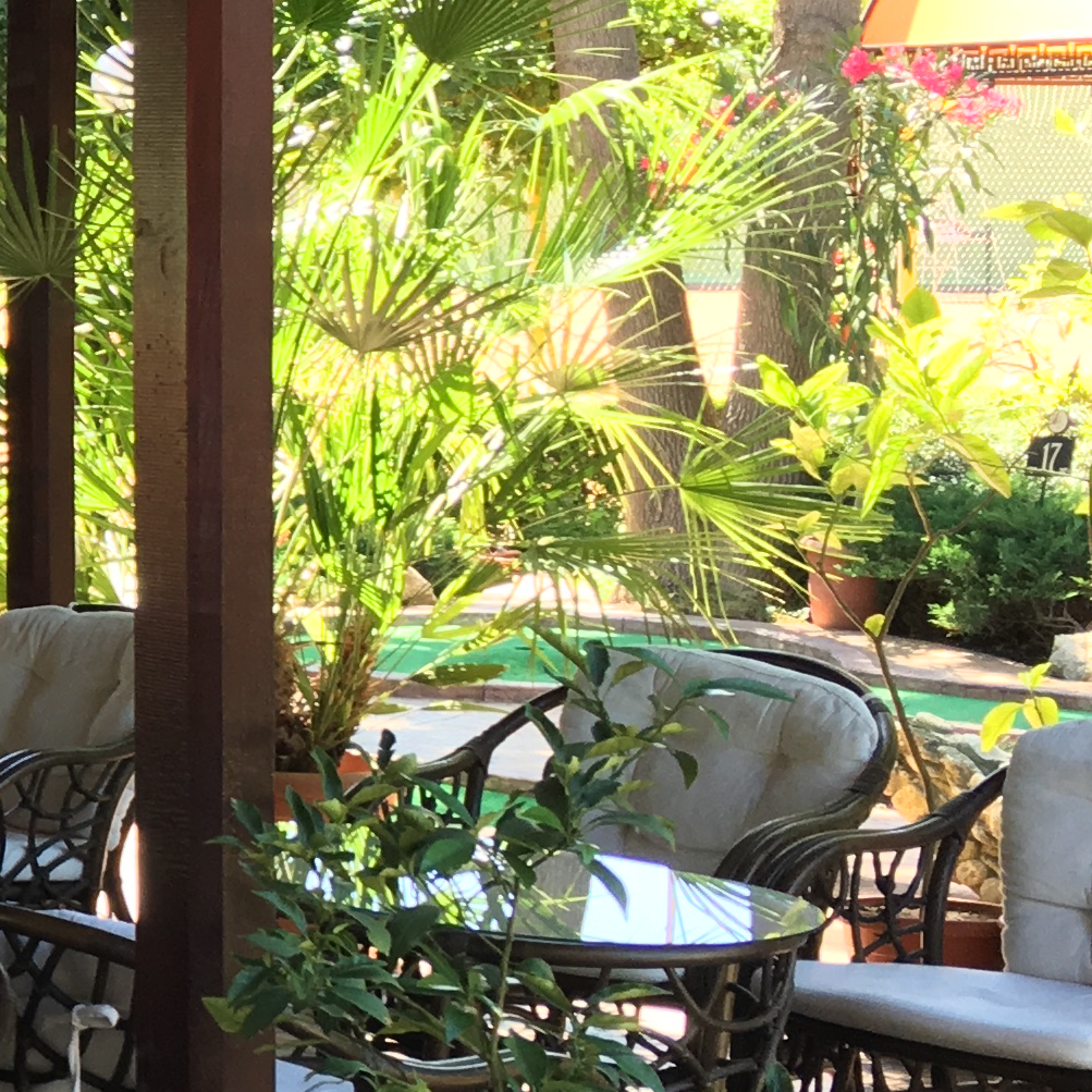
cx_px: -879
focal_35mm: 103
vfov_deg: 16.9
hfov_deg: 14.8
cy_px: 480
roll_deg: +0.2
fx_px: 3676
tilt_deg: -3.9
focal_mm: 4.15
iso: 40
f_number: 2.2
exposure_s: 1/100
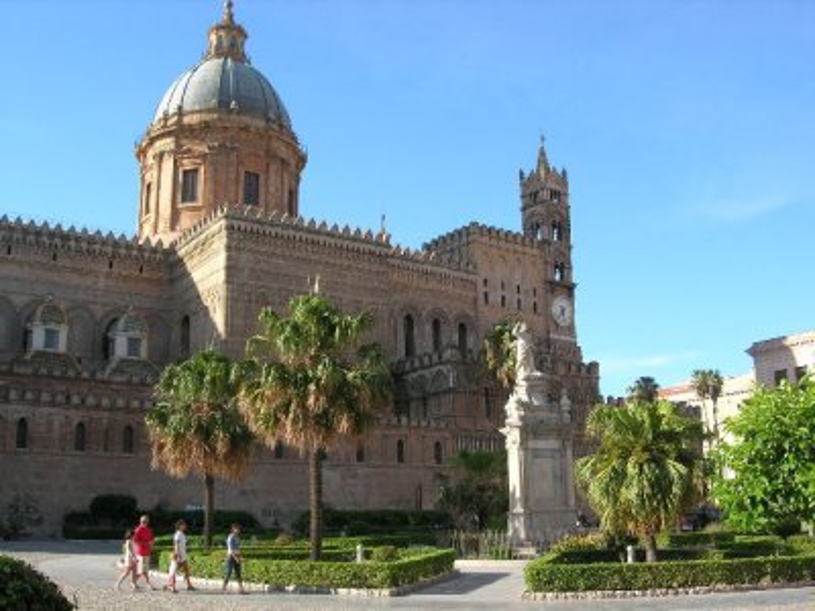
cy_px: 306
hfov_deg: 49.0
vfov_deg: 37.7
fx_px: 895
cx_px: 408
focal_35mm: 38
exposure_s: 1/262
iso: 64
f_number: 4.8
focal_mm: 7.8
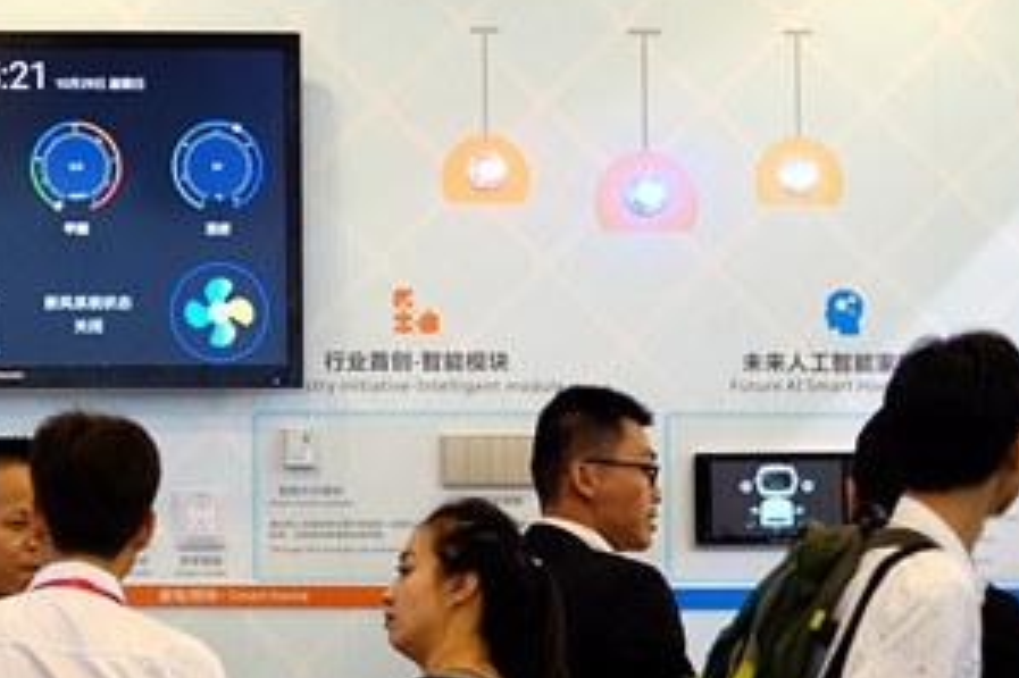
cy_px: 370
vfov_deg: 9.6
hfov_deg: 14.2
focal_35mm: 142
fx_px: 4017
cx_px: -75
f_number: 1.4
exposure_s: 1/160
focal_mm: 35
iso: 200
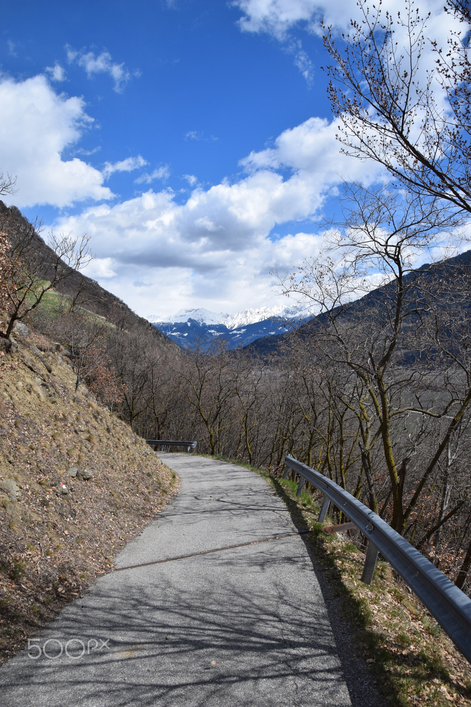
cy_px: 354
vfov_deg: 73.7
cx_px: 236
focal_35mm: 24
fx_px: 471
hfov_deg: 53.1
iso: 200
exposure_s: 1/400
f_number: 10
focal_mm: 16
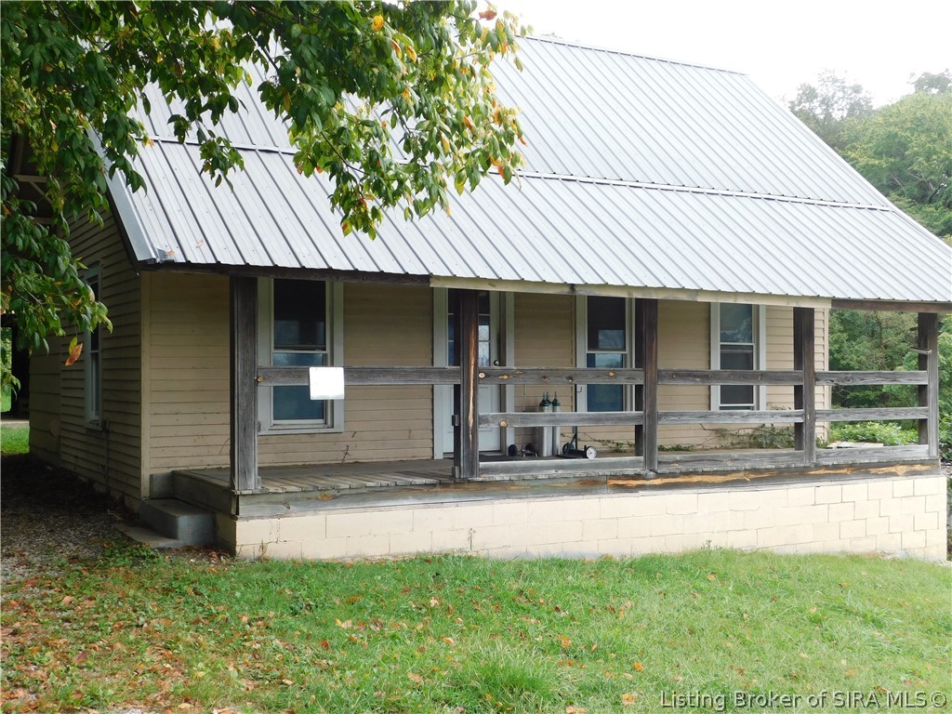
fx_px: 1100
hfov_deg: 46.8
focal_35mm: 40
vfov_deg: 36.0
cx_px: 476
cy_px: 357
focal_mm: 7.1
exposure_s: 1/80
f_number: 3.6
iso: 125
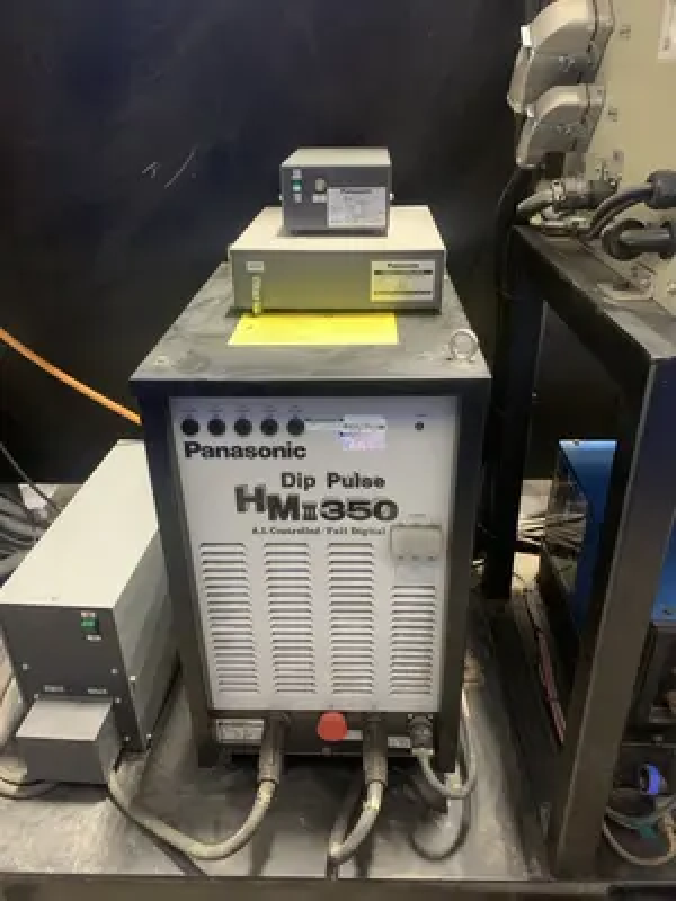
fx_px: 677
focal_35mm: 26
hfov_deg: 53.1
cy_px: 450
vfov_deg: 67.3
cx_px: 338
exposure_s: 1/30
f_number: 1.8
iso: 500
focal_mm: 4.2
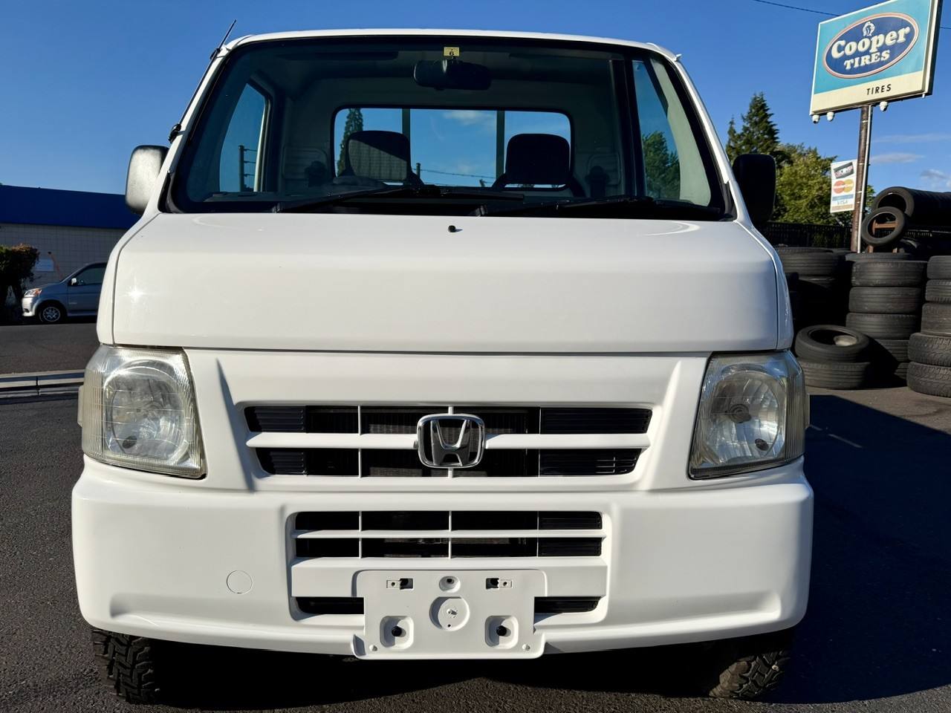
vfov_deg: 56.8
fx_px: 659
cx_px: 476
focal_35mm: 24
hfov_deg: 71.6
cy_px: 356
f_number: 1.78
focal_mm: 6.76
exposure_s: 1/10309
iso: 80
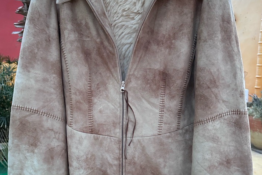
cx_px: 128
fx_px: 255
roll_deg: -0.9
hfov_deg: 54.4
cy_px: 94
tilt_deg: -6.6
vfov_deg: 37.8
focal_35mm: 35
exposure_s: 1/48
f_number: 1.78
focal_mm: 6.86
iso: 1000
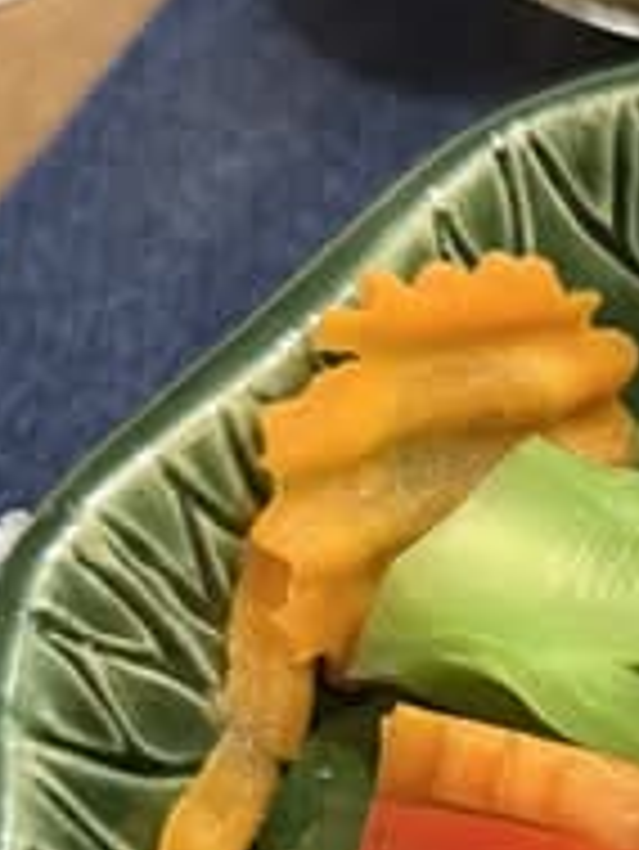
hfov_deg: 14.2
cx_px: 1130
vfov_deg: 20.6
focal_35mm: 93
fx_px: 2286
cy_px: 771
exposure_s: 1/50
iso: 800
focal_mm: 6.76
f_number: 1.78
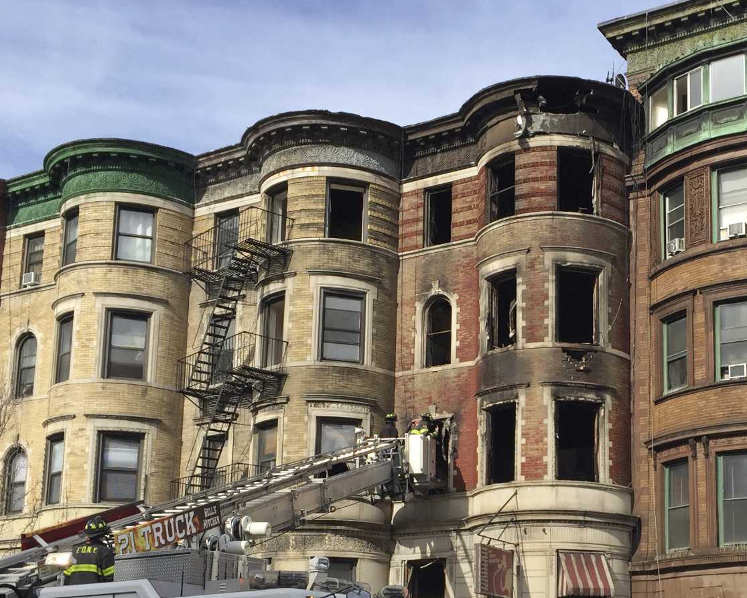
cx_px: 557
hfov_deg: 35.2
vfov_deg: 28.6
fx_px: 1150
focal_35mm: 52
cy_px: 460
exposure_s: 1/1522
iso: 32
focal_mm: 4.15
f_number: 2.2
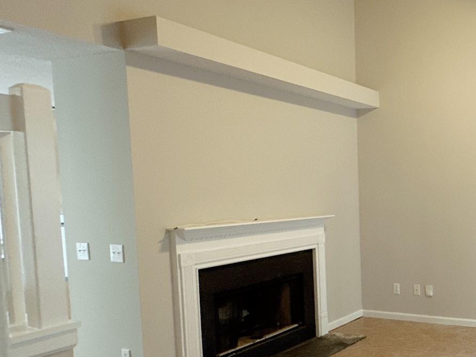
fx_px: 440
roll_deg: -0.9
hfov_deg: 43.4
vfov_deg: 43.9
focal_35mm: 32
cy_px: 218
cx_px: 529
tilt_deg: -3.9
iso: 400
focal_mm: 2.22
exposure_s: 1/60
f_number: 2.2
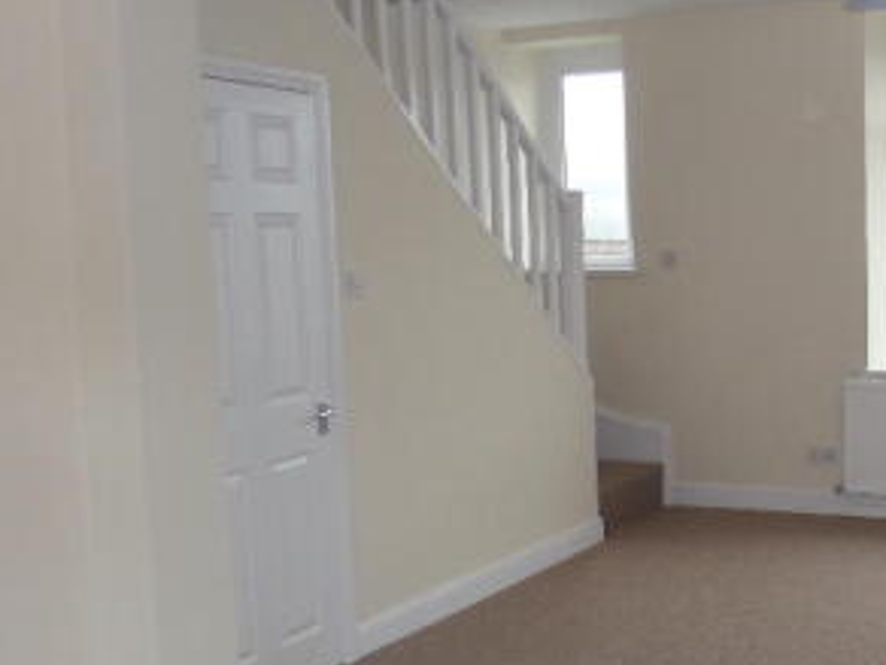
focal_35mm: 48
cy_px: 342
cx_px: 778
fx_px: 1229
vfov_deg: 30.3
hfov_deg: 37.4
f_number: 3.2
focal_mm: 4
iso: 160
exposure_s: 1/30
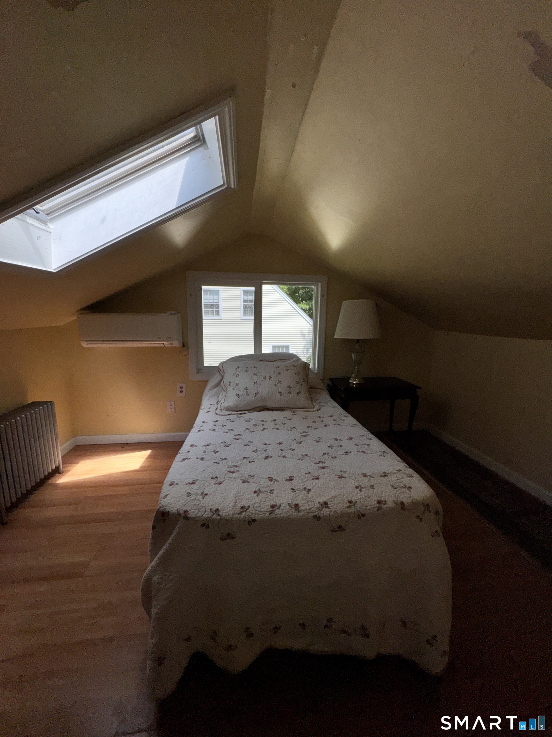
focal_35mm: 14
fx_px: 298
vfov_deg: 102.1
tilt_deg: -9.5
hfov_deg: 85.7
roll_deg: +0.3
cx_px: 276
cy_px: 368
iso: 32
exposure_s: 1/1880
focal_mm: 2.22
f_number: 2.2
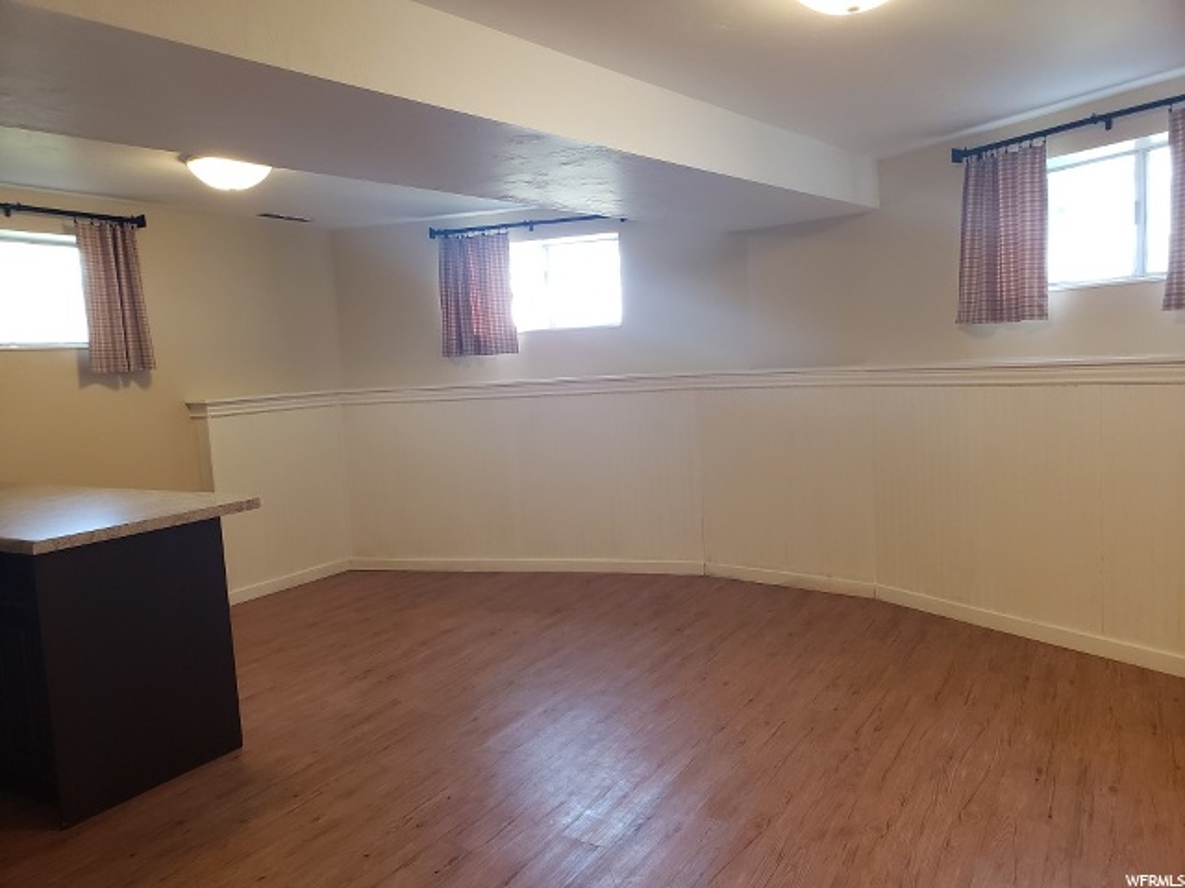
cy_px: 444
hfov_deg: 67.3
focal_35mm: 26
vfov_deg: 53.1
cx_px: 592
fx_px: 890
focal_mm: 4.3
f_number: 2.4
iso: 320
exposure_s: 1/60
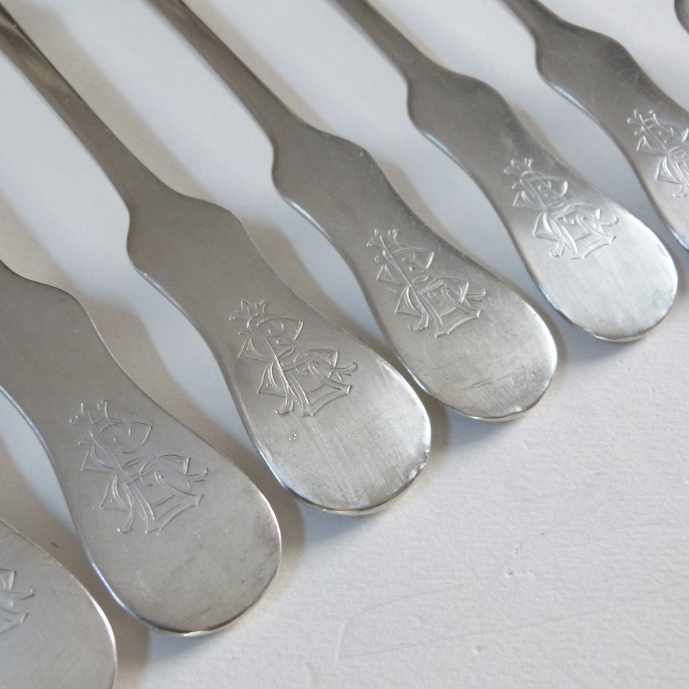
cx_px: 259
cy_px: 339
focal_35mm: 48
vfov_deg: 35.4
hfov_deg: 35.2
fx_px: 1081
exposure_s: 1/20
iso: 400
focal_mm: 7.1
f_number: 3.1
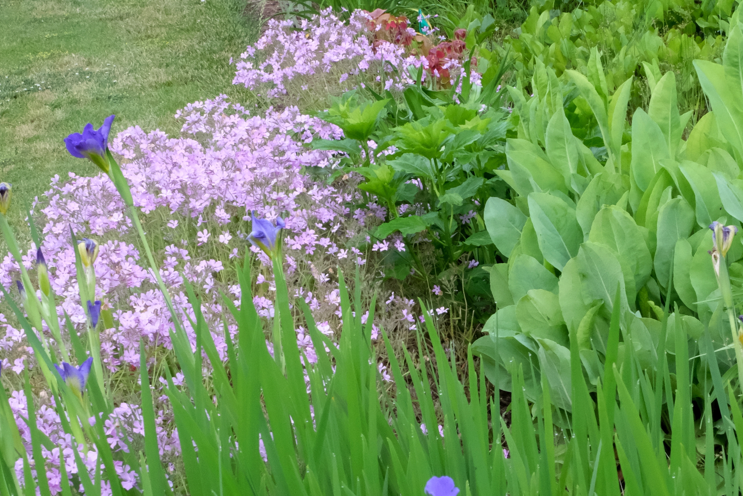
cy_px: 425
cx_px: 517
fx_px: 2394
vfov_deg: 11.8
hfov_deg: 17.6
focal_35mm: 116
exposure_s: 1/120
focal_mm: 32.6
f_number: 16
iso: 3200
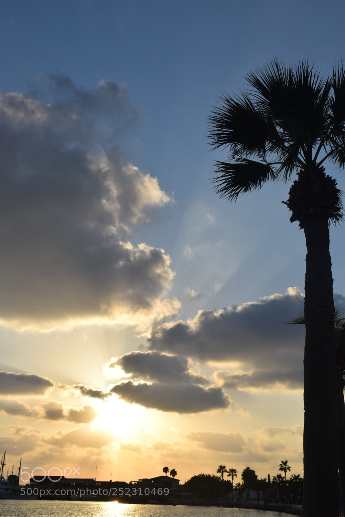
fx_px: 668
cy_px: 258
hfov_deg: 28.9
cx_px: 172
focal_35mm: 46
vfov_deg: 42.3
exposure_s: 1/640
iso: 200
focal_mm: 31
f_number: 13
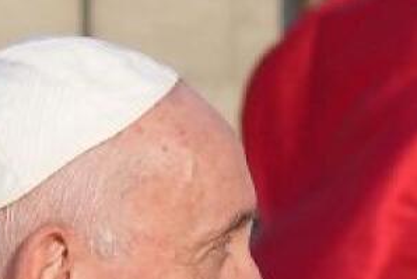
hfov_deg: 7.2
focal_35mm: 282
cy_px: 109
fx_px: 3268
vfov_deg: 4.9
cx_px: 511
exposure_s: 1/1000
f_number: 5.6
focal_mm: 70
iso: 500
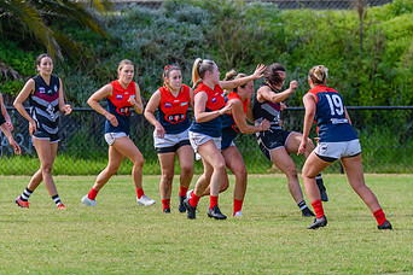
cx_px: 328
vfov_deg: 1.7
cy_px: 89
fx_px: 9154
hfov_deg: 2.6
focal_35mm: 798
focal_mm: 360
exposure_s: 1/1600
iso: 800
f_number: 6
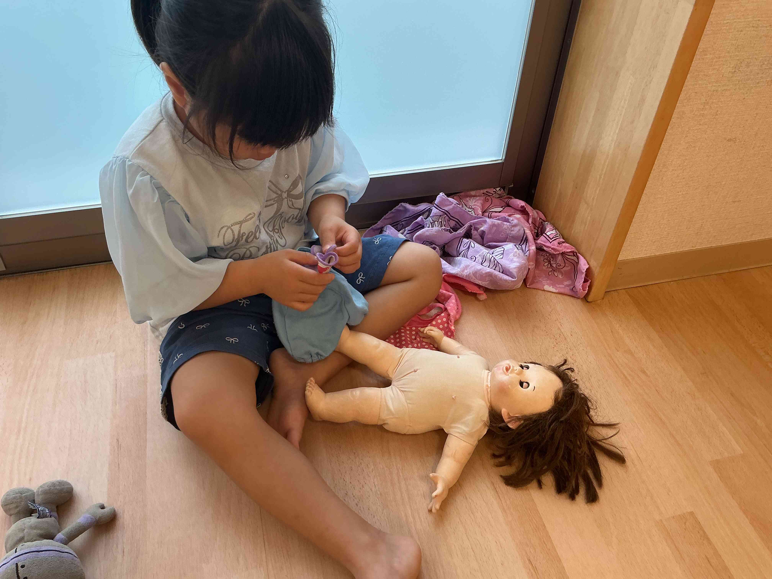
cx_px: 386
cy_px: 290
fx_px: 647
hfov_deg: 61.7
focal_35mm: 29
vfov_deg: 48.2
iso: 32
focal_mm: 3
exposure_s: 1/120
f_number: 1.8
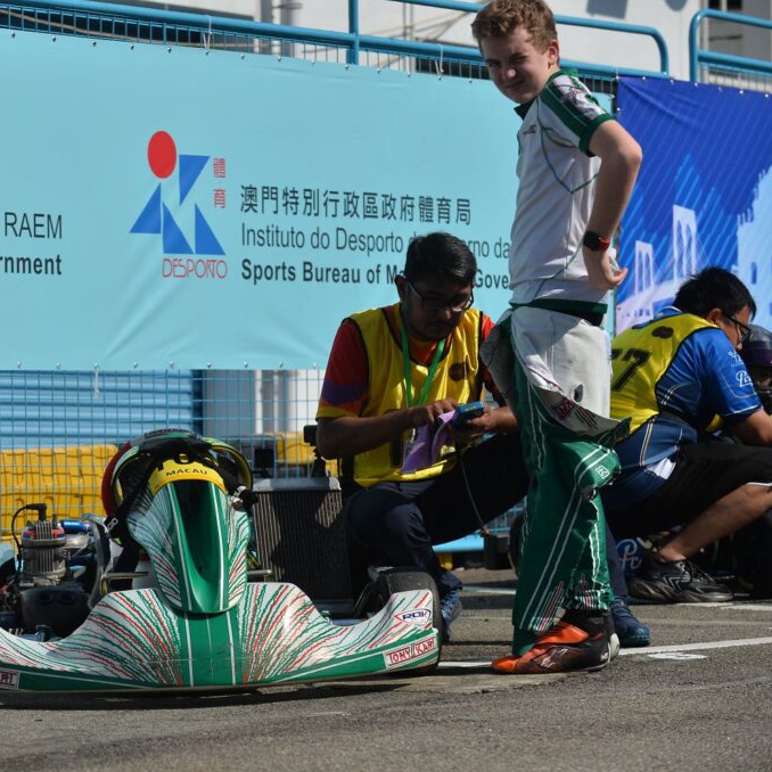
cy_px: 387
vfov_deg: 11.3
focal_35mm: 154
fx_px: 3886
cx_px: 207
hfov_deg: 11.3
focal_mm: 120
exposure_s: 1/6400
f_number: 3.5
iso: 320
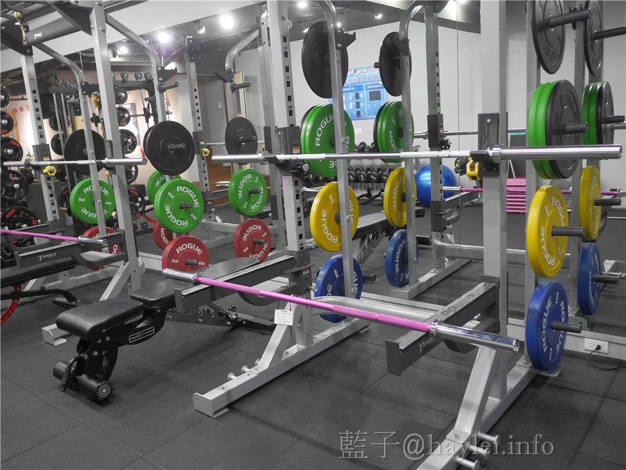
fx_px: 543
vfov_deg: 46.8
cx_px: 313
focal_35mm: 30
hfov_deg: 60.0
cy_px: 235
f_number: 2.2
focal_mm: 15
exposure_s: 1/60
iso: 1250
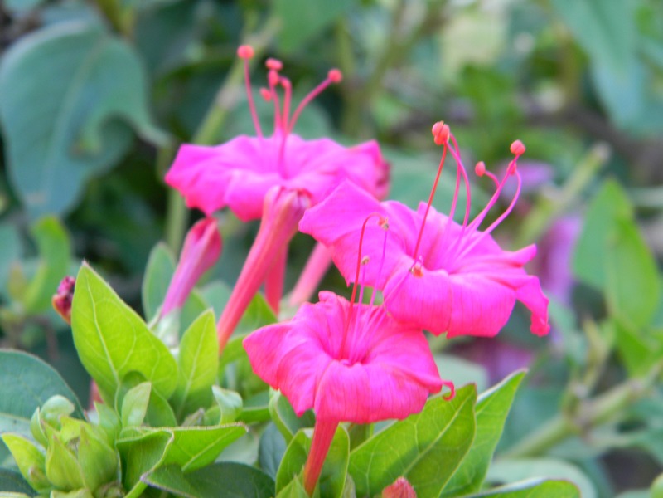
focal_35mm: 83
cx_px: 332
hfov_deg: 23.6
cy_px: 249
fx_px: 1590
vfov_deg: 17.8
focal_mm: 15.1
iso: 104
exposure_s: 1/30
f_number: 4.5
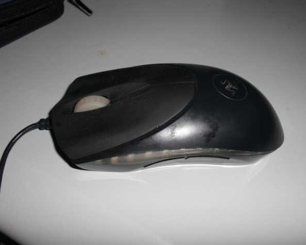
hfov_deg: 48.0
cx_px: 157
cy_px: 123
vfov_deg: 39.1
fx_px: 344
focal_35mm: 38
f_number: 7.9
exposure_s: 1/60
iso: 50
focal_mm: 6.3
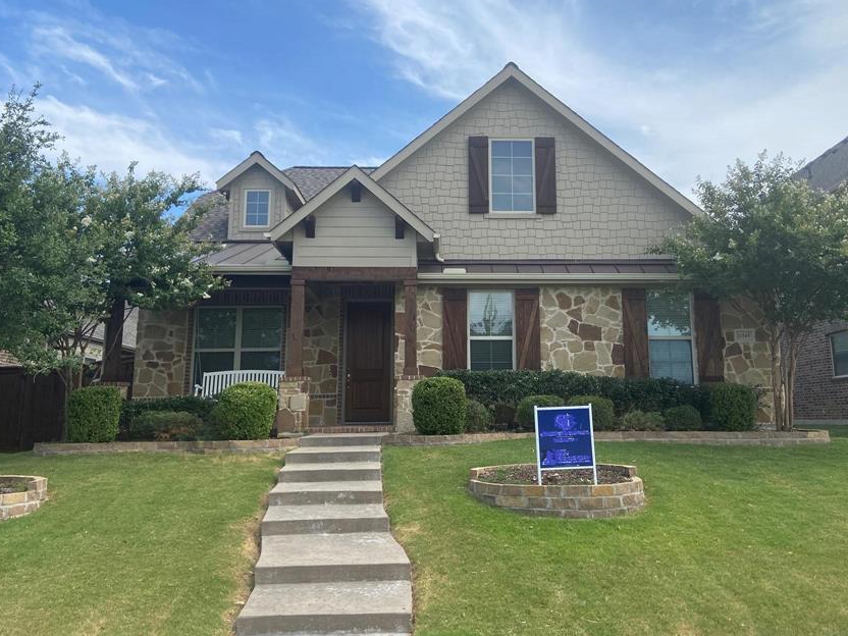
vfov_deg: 44.1
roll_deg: -0.3
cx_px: 465
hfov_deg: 56.7
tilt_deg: +9.2
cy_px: 278
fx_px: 784
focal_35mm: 32
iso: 32
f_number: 1.8
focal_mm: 4.25
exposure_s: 1/2571
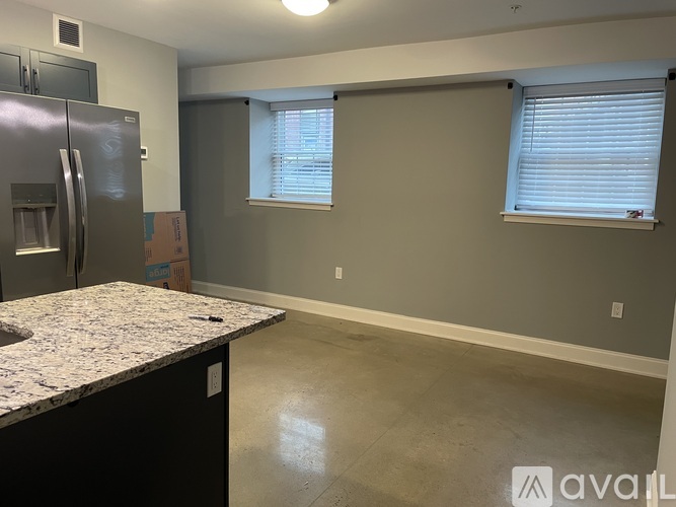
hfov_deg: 67.3
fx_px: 508
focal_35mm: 26
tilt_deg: -8.1
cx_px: 338
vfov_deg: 53.0
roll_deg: -1.7
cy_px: 254
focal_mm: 4.2
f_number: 1.6
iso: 250
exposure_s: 1/60
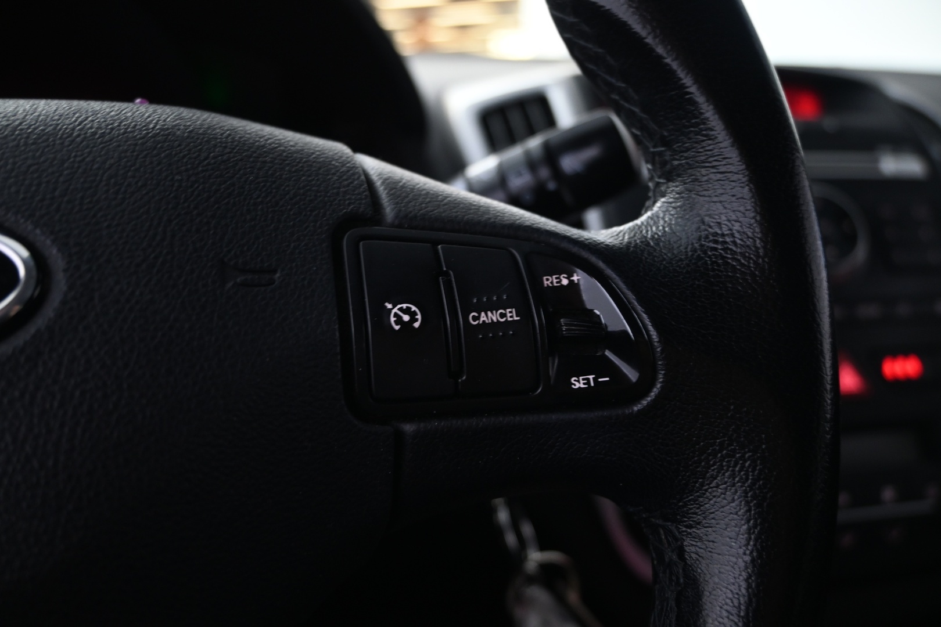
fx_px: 784
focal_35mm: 30
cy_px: 314
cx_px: 470
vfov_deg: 43.6
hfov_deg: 61.9
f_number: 3.8
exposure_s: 1/10
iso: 1000
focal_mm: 20
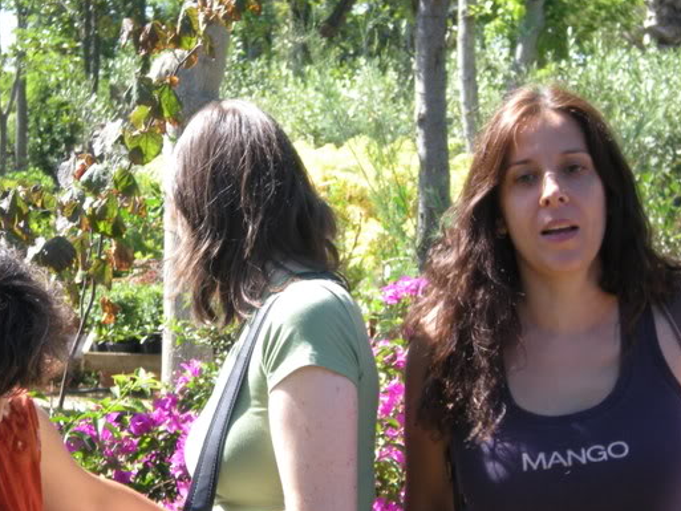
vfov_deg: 11.3
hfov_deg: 15.0
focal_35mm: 131
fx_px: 2578
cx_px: 283
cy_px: 281
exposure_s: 1/137
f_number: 5.7
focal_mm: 17.3
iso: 141
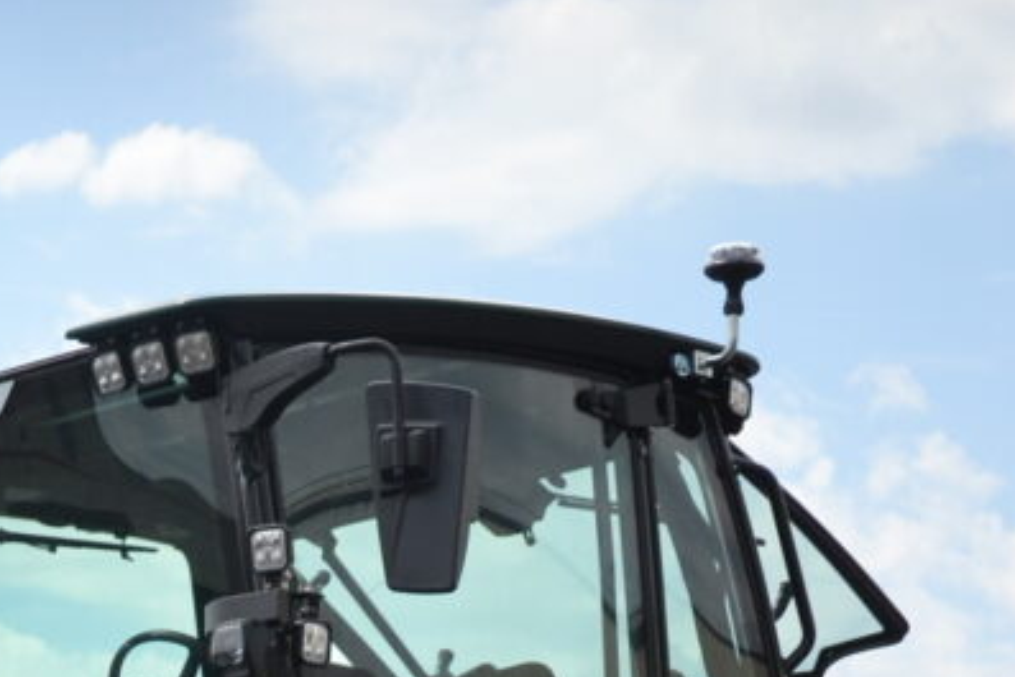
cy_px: 1174
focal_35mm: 133
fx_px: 3751
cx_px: -286
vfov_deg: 9.8
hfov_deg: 14.8
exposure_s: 1/1250
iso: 200
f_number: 3.8
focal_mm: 22
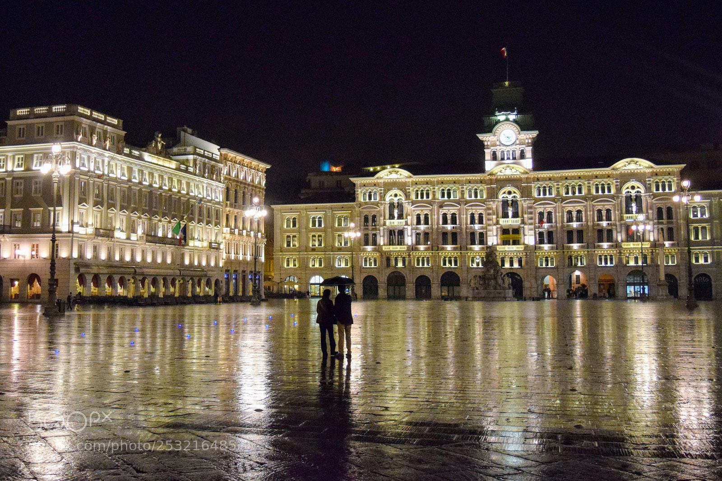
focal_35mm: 34
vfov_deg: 38.3
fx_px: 692
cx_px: 361
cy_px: 240
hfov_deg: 55.1
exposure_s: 1/60
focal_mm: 23
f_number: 3.8
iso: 2800
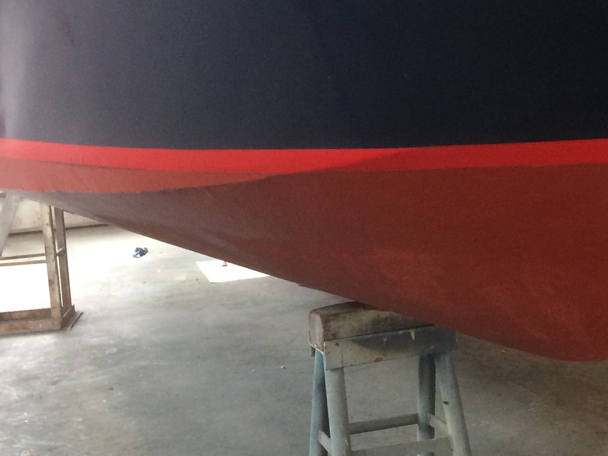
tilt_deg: -4.6
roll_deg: +2.2
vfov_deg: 21.5
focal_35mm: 68
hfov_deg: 27.9
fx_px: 1195
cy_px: 153
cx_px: 498
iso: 200
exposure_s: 1/33
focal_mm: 4.15
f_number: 2.2
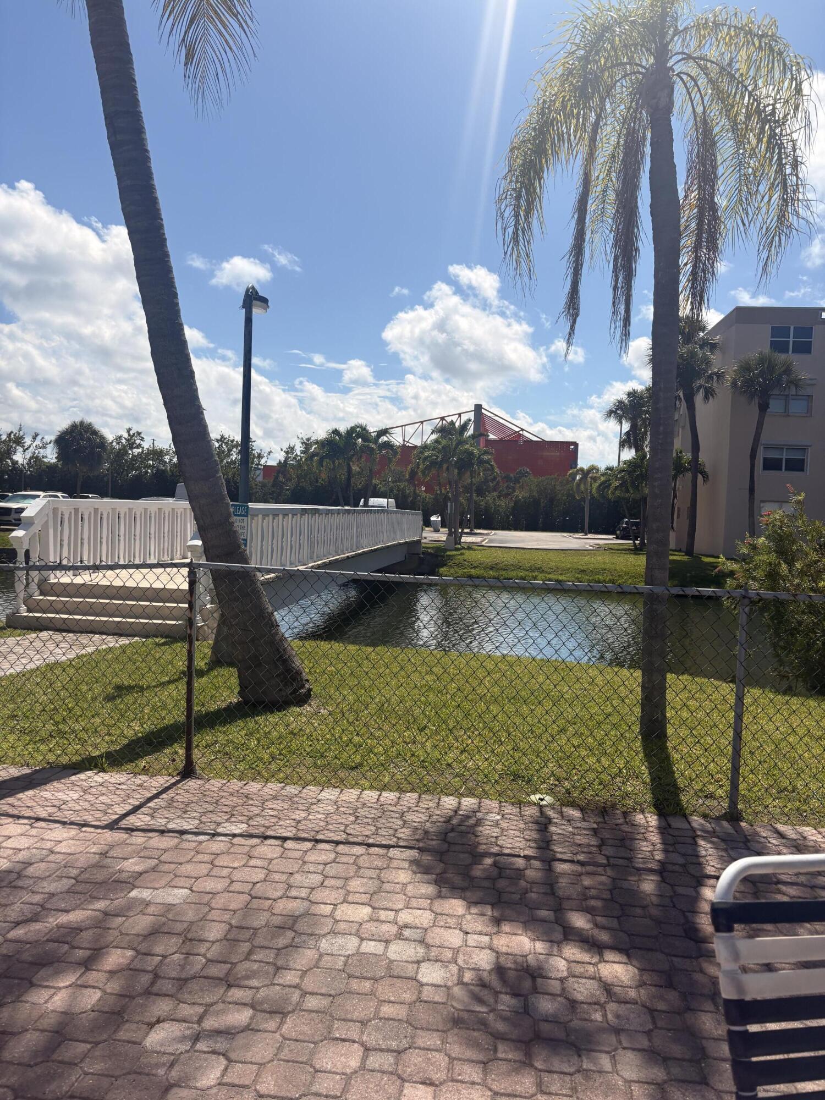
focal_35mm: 26
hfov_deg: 53.1
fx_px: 826
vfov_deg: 67.3
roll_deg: -2.0
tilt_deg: -3.0
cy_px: 550
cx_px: 412
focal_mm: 5.96
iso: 50
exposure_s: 1/6329
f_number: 1.6
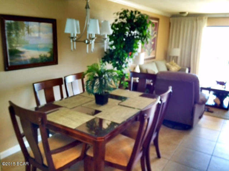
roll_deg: -0.8
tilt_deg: -13.5
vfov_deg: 48.1
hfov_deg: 61.7
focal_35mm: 29
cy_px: 86
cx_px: 114
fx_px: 192
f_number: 2.2
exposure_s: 1/30
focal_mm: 4.15
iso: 64
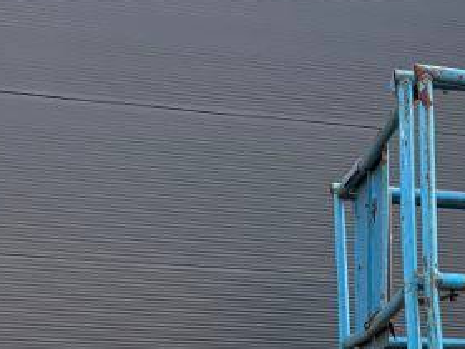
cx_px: 696
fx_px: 1599
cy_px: 695
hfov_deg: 15.3
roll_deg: +0.3
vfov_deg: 11.3
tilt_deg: -3.1
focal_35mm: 119
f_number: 1.6
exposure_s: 1/196
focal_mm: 5.96
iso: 40
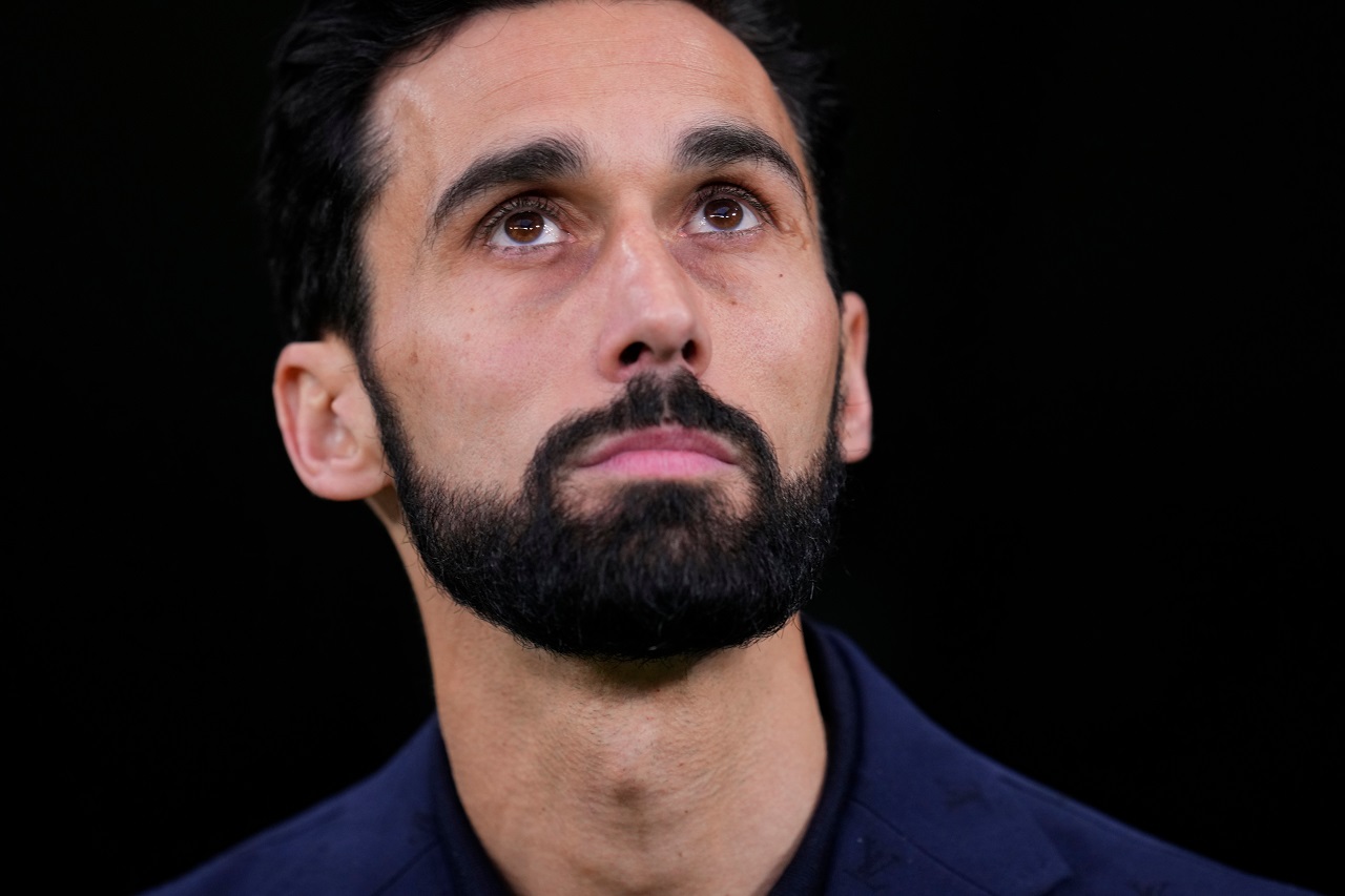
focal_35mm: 400
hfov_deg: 5.2
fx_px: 14941
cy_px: 448
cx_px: 672
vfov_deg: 3.4
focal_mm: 400
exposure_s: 1/640
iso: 1250
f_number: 2.8
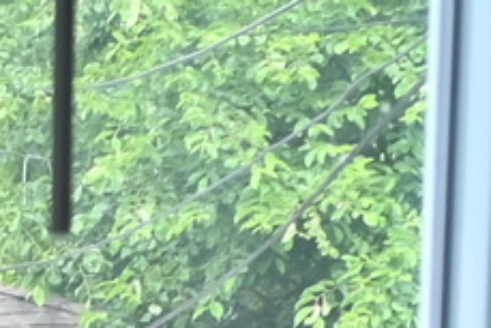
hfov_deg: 9.9
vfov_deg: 6.7
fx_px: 2607
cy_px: 847
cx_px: -519
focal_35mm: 191
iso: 800
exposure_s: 1/500
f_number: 8
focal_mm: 18
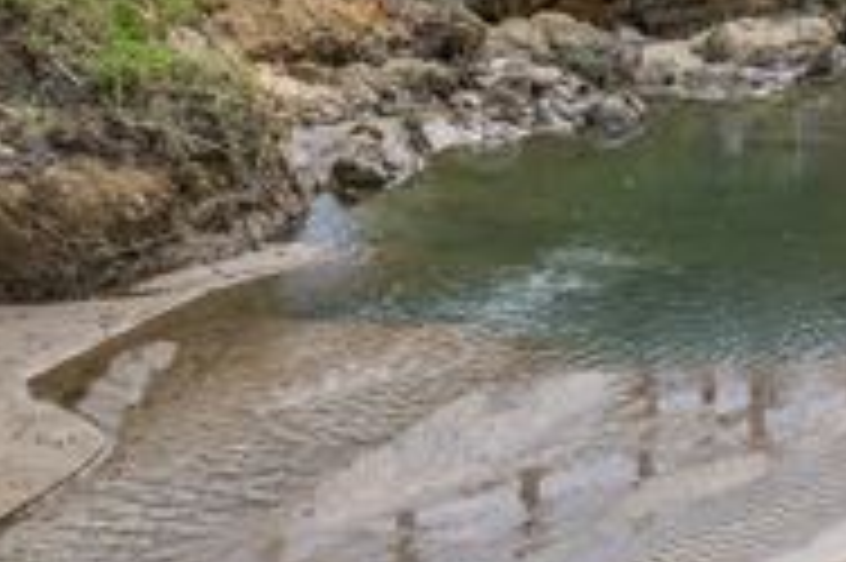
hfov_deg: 16.3
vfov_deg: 10.8
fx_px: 2958
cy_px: 22
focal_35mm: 126
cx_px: 490
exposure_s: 1/1600
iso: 320
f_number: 4
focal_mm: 31.5
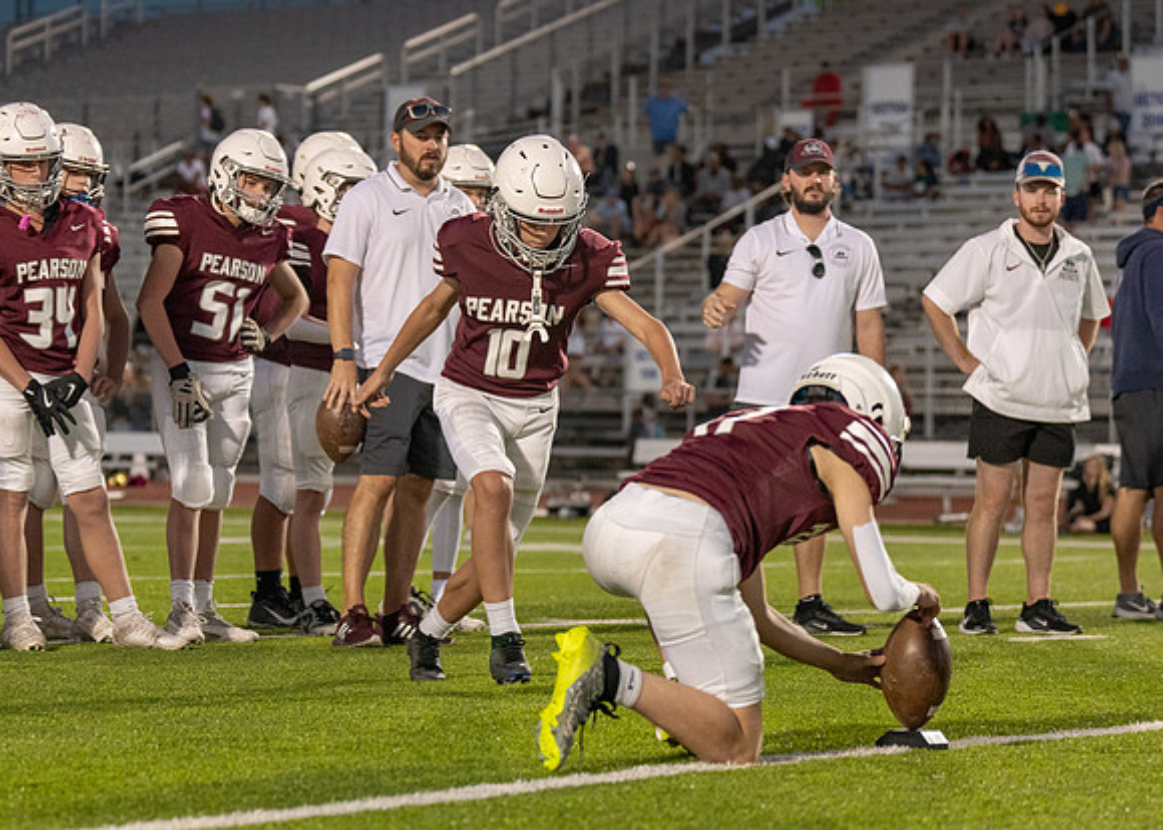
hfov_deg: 15.4
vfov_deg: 11.0
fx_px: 4295
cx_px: 502
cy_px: 403
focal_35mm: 130
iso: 1000
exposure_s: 1/640
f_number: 2.8
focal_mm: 79
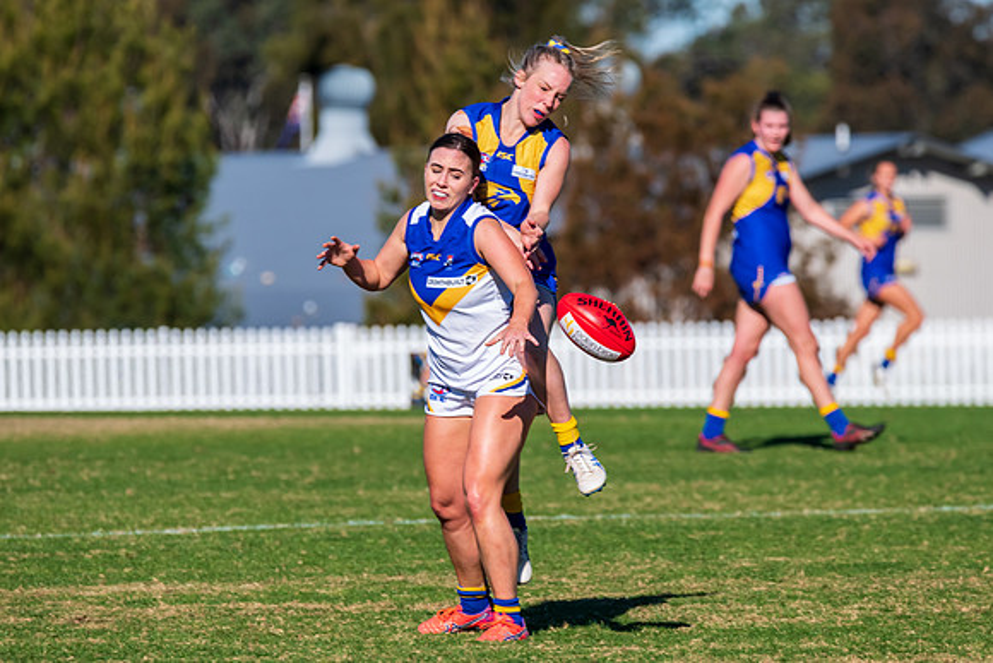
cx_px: 422
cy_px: 286
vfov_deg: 2.6
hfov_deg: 4.0
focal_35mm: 520
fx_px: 14341
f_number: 11
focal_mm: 450
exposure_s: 1/2000
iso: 800
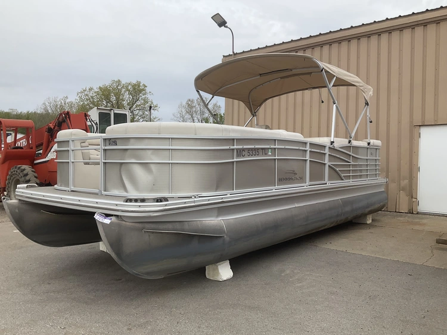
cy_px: 168
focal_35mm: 29
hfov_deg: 61.6
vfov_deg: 48.3
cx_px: 224
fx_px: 375
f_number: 1.8
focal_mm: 3
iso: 25
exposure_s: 1/1534
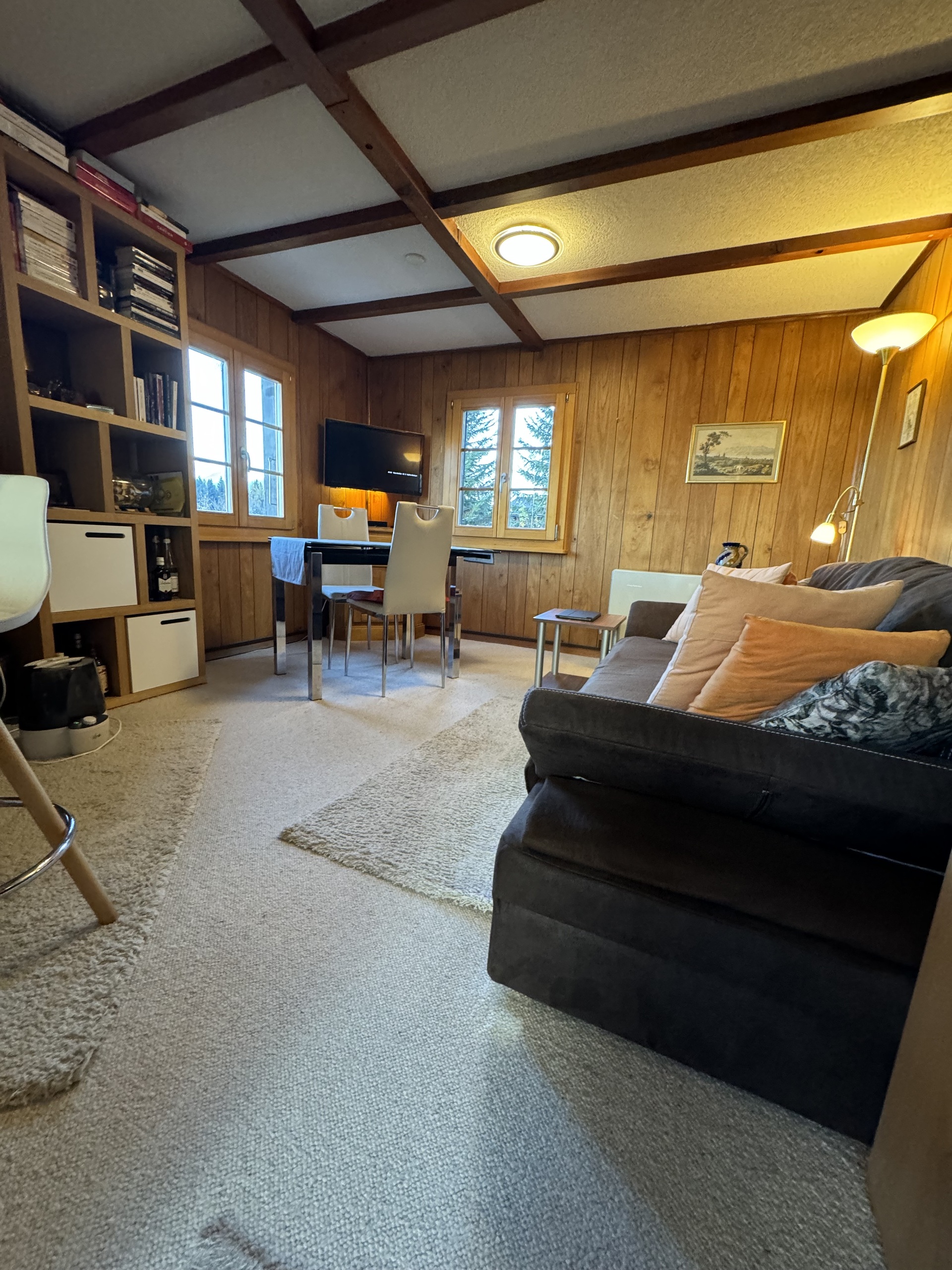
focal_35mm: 14
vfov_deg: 102.1
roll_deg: -2.8
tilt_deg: -10.2
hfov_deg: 85.7
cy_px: 635
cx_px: 476
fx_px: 513
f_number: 2.2
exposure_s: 1/50
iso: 400
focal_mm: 2.22
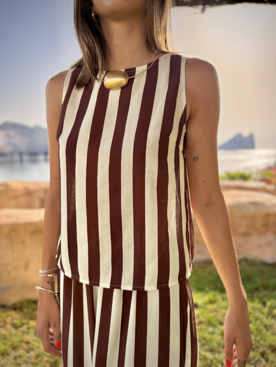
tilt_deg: -7.0
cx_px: 138
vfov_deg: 71.6
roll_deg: +0.8
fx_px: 255
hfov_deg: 56.8
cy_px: 184
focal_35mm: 24
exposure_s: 1/2232
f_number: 1.78
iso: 100
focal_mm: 6.76
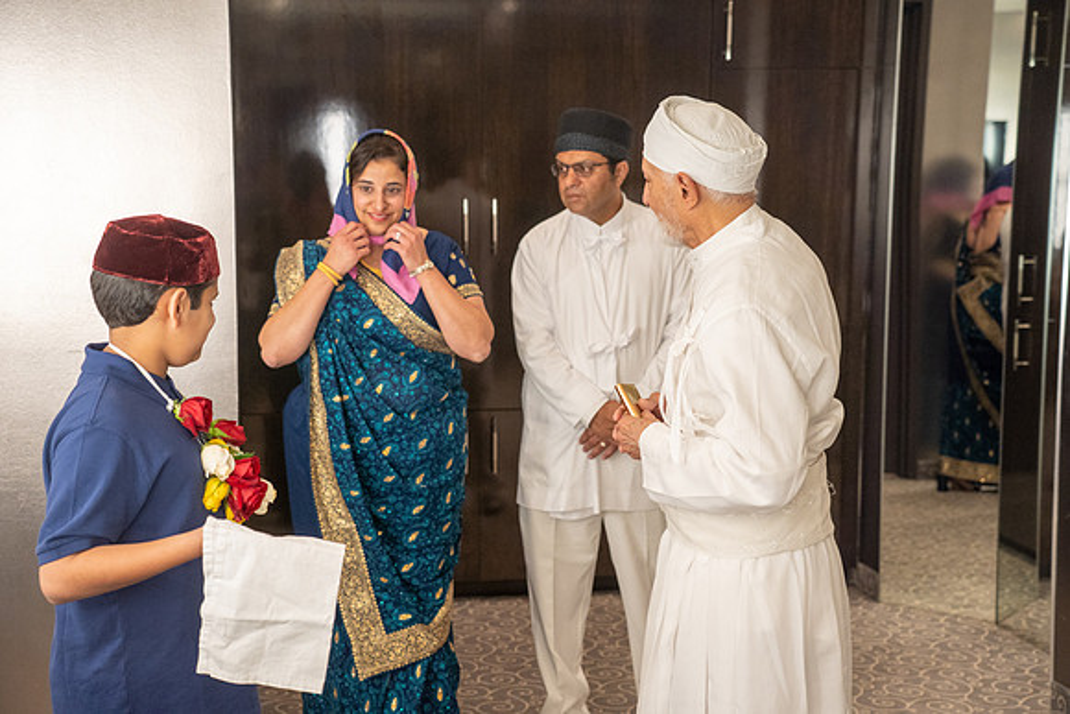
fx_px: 1605
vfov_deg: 25.1
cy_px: 357
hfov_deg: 36.9
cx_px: 535
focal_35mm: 54
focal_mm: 54
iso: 1600
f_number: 4
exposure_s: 1/200
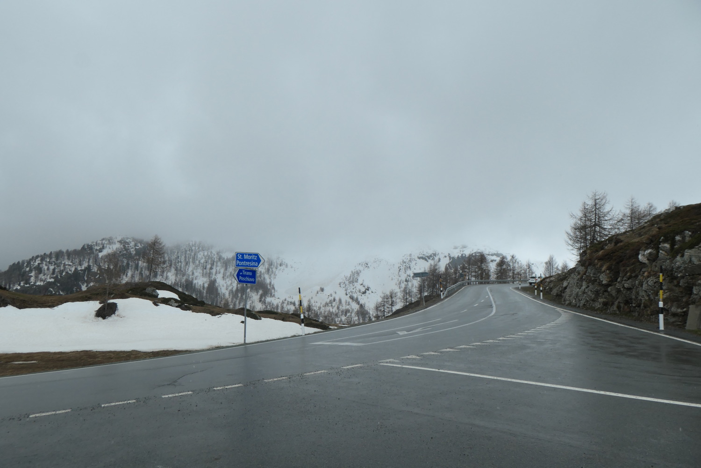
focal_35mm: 24
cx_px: 350
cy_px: 234
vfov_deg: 53.1
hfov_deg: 73.7
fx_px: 467
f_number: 5.6
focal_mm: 8.8
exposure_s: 1/800
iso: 200
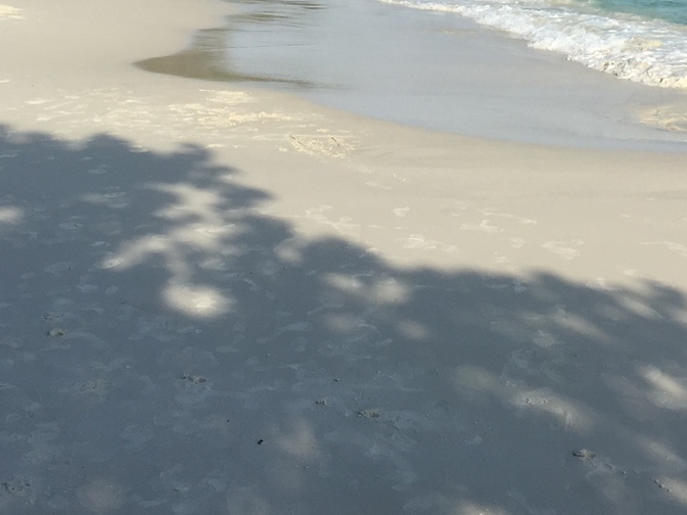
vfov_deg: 20.1
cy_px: -87
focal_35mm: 69
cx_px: 534
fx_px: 1369
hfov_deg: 27.7
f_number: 2.2
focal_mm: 4.15
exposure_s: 1/1799
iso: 32
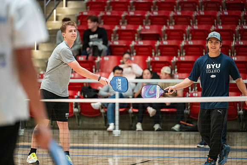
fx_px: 1372
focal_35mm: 200
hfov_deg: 10.3
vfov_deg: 6.9
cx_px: 124
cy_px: 82
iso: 5000
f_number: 2.8
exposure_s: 1/500
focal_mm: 200
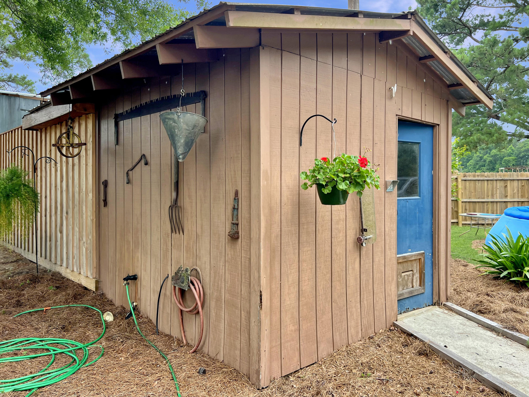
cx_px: 264
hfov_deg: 67.3
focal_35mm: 26
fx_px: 397
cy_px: 198
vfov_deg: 53.1
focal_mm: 5.7
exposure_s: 1/188
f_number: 1.5
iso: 40
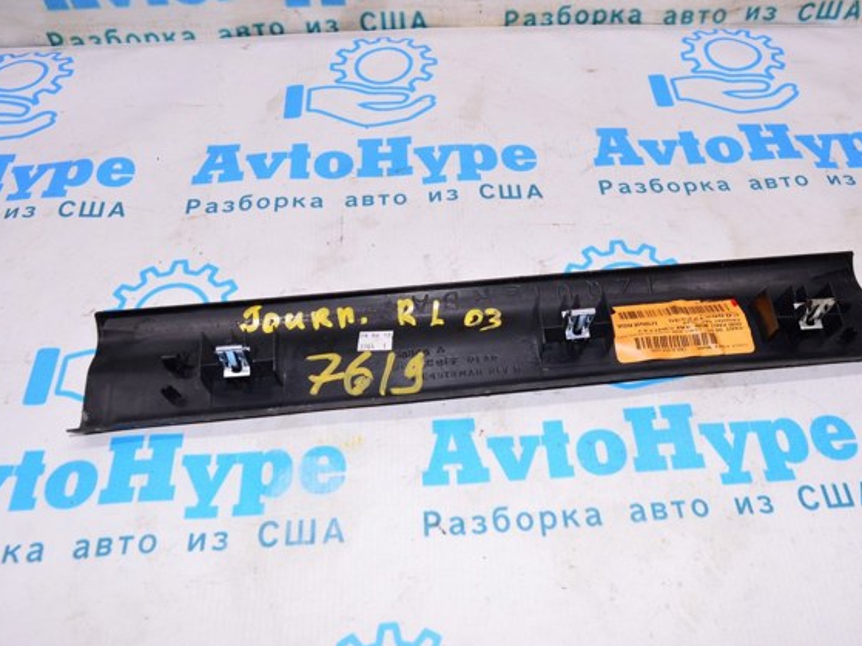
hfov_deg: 55.3
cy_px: 326
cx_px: 475
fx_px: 822
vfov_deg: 42.9
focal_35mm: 33
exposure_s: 1/160
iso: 1600
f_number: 8
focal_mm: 20
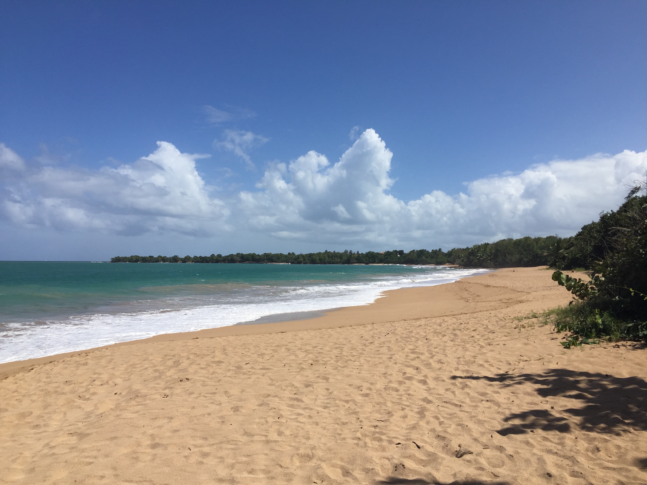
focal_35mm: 29
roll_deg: -1.3
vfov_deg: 48.2
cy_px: 242
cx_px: 324
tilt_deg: +1.1
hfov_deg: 61.7
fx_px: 542
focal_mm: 4.15
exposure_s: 1/3968
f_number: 2.2
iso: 32
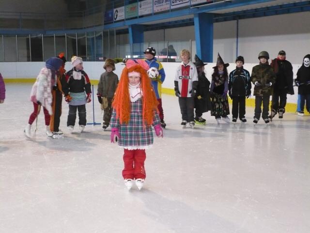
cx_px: 155
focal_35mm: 50
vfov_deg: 29.1
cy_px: 116
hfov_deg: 38.2
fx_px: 448
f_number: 3.4
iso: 500
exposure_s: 1/30
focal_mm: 8.3
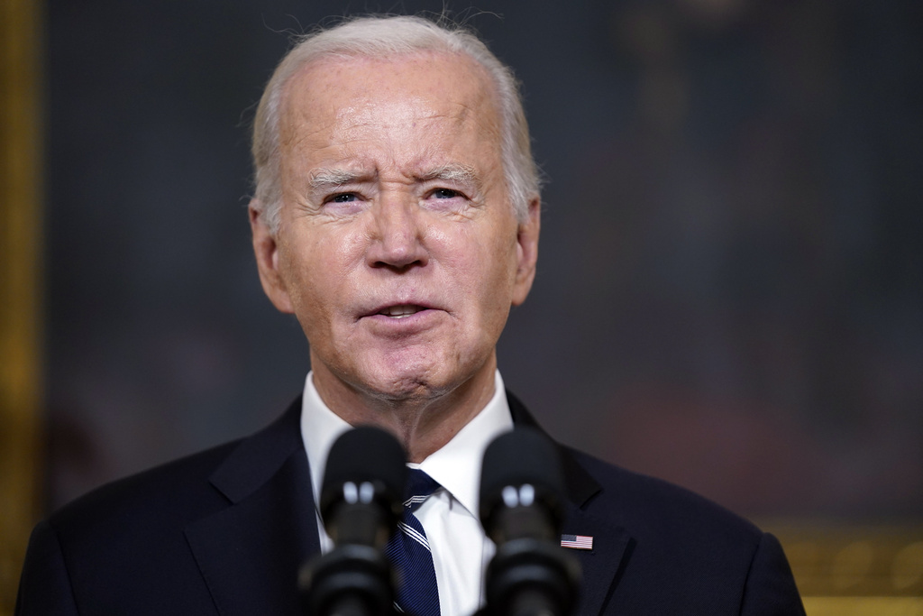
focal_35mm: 184
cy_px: 308
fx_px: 4718
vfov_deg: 7.5
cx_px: 462
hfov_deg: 11.2
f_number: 2.8
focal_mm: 184
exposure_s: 1/250
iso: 2000
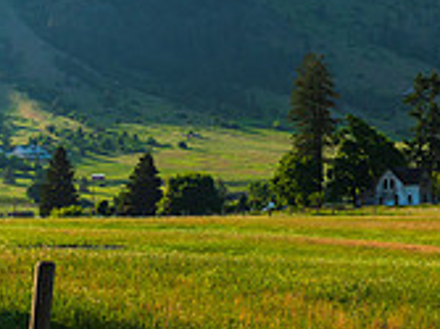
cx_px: 440
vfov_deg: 11.6
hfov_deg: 15.3
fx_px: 1613
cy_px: 30
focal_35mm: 127
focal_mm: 38
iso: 100
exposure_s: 1/1000
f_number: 5.6
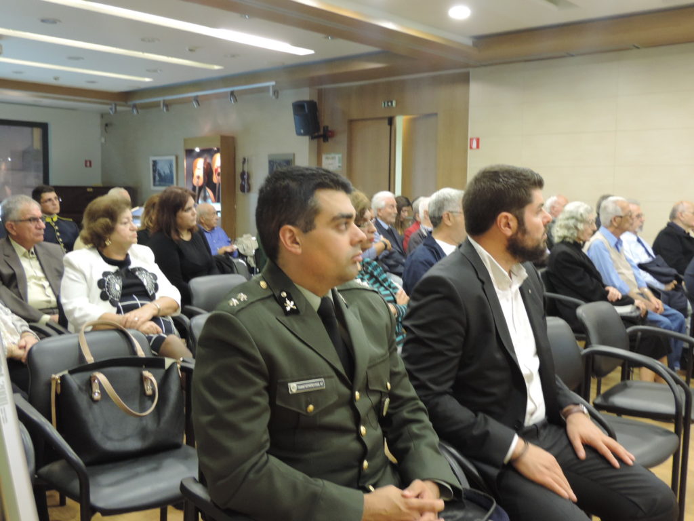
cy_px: 260
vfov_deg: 40.7
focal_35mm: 35
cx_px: 347
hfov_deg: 52.6
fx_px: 702
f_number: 3.3
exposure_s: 1/13
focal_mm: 6.2
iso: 400
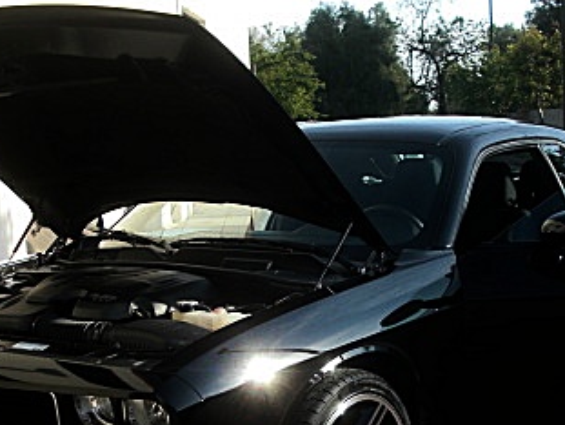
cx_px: 322
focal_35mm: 74
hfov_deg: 26.3
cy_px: 347
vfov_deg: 19.7
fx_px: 1209
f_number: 2.8
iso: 50
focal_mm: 6.3
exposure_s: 1/320
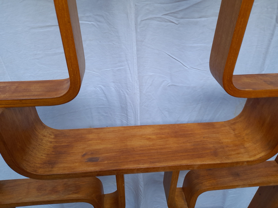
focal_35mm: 25
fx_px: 201
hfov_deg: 69.4
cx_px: 139
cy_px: 104
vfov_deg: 54.9
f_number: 2
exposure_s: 1/50
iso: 64
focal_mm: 4.6
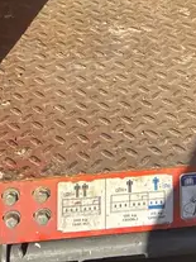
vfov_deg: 17.6
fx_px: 695
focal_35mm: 92
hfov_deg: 15.9
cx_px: 156
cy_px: -196
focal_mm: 5.7
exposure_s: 1/2762
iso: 50
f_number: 1.5
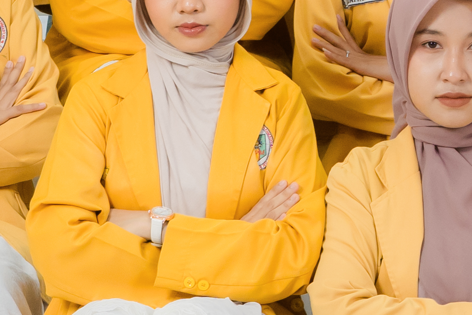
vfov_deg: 5.2
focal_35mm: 265
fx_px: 3475
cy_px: -101
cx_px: 472
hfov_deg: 7.7
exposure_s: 1/40
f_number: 7.1
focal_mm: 50
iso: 640
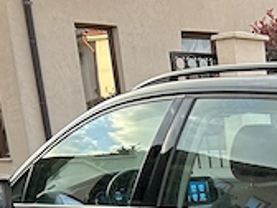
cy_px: 345
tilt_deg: -17.6
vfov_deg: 14.4
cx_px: 409
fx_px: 744
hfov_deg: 18.7
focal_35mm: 93
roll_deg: +1.9
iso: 50
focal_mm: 5.7
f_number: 1.5
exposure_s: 1/121
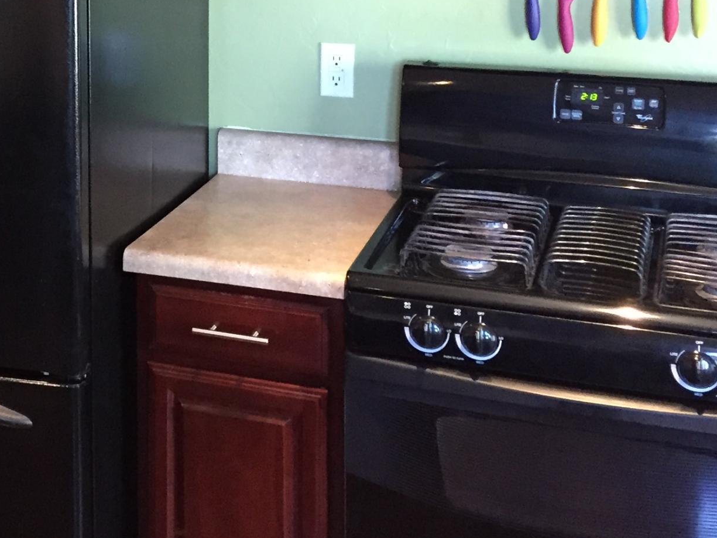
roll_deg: +0.2
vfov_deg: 19.9
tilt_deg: -6.4
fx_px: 1471
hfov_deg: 25.9
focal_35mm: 71
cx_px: -6
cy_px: -32
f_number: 2.2
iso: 250
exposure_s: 1/15
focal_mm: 4.15
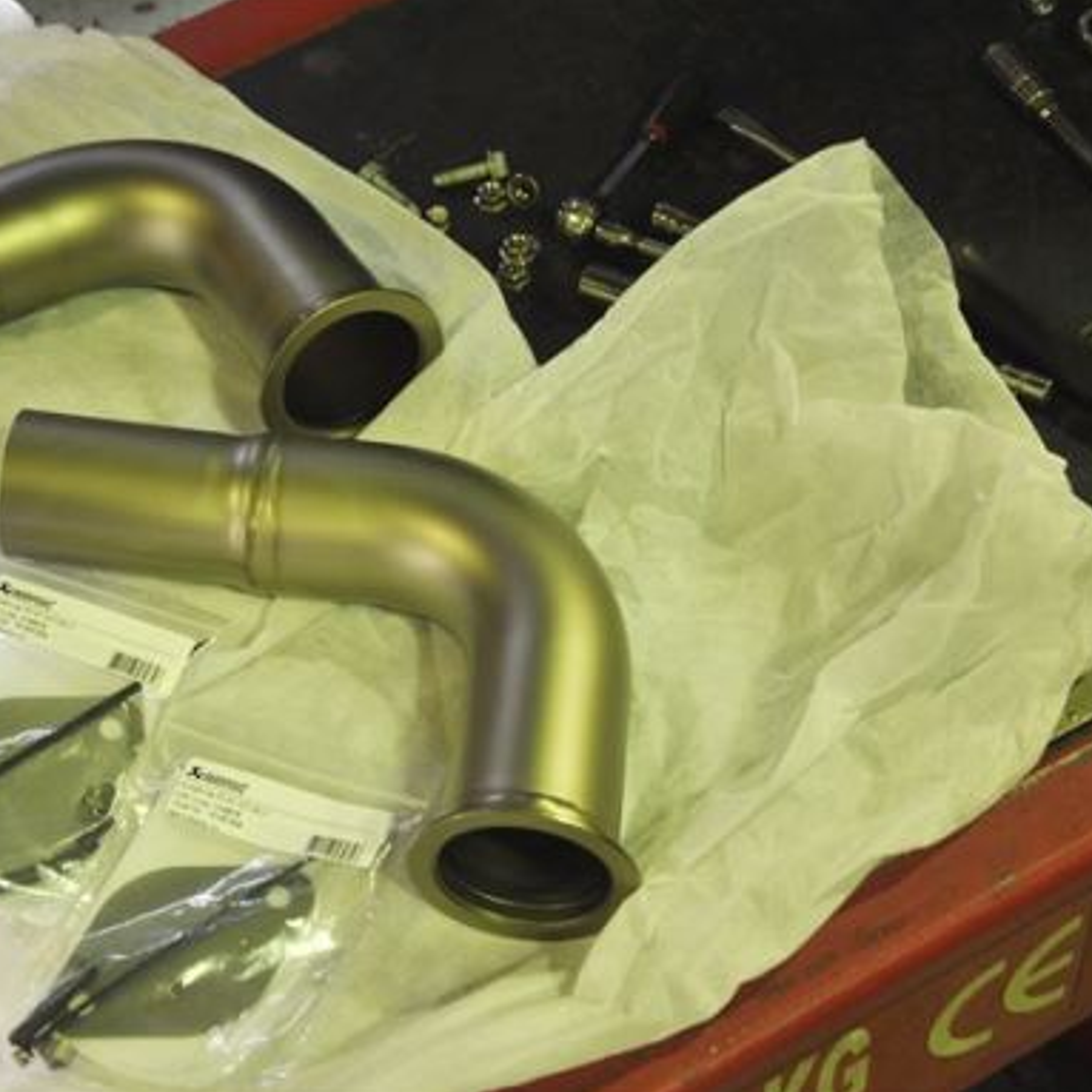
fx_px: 2784
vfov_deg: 22.2
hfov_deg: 22.0
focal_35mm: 78
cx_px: 299
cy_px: 546
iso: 320
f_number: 5.6
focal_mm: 40
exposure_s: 1/30
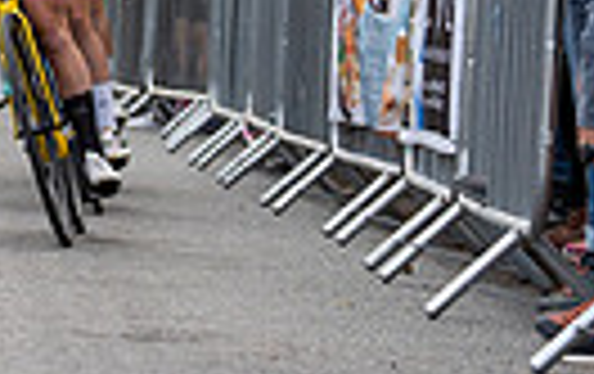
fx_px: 5076
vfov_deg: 4.2
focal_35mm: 313
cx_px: -612
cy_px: -372
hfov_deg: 6.5
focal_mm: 70
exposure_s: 1/500
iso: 500
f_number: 2.8
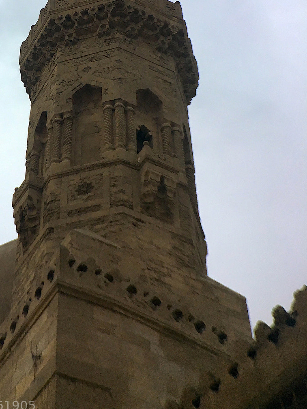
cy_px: 113
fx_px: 544
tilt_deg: +50.8
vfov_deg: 40.3
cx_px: 67
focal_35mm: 46
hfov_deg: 30.8
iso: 32
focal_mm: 4.15
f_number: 2.2
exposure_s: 1/33
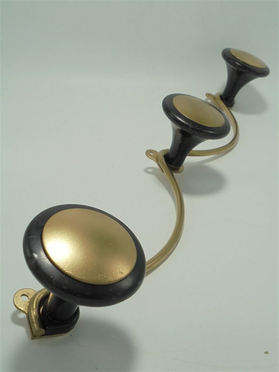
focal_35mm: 43
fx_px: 462
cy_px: 186
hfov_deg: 33.6
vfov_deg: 43.9
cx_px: 140
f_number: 4.5
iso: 100
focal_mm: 7.8
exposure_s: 1/80
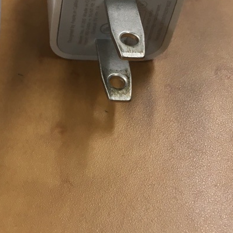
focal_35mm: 66
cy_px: 11
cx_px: -26
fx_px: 503
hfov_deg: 24.3
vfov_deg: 25.1
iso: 25
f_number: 2.2
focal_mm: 4.15
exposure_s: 1/40
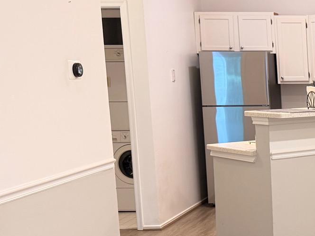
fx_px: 673
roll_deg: +1.0
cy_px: 171
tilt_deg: -6.5
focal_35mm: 74
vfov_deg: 19.8
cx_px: 455
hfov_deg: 22.3
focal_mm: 6.76
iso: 250
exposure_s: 1/60
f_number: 1.78
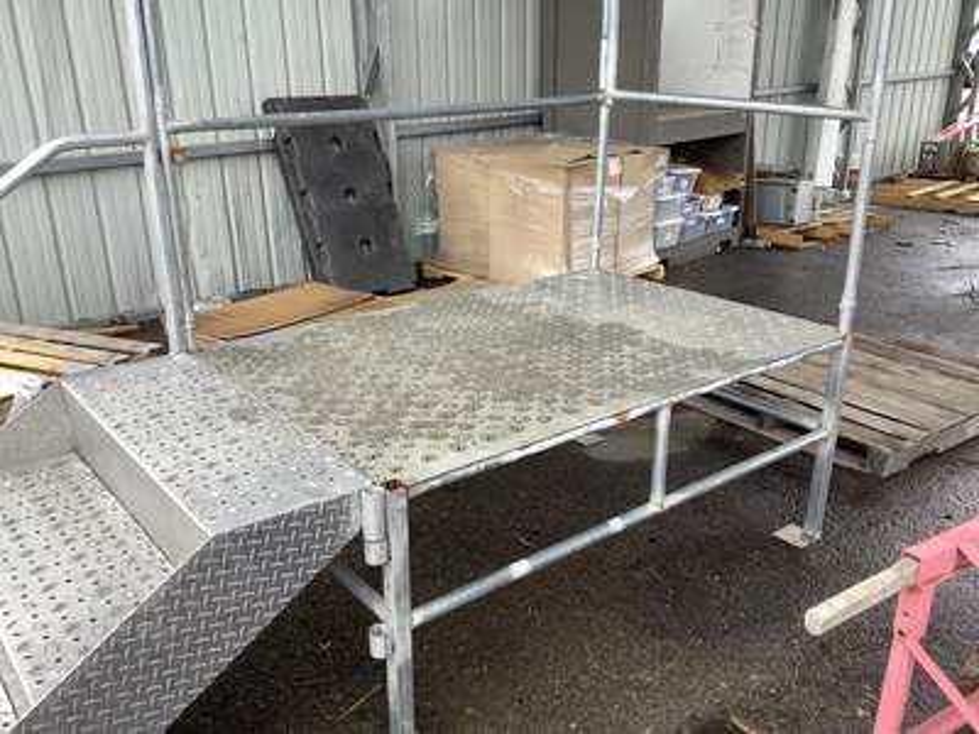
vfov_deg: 45.4
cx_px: 490
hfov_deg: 58.4
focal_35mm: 31
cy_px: 367
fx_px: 877
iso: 25
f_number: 2.4
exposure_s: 1/151
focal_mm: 3.3
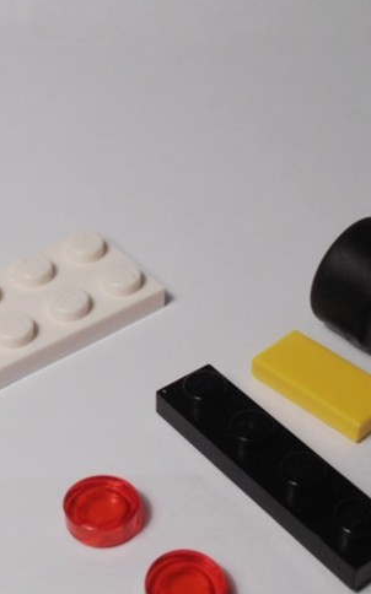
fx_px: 1182
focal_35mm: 73
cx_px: 197
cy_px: 361
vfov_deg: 28.2
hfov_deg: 17.8
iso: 80
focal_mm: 6.61
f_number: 3.9
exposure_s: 1/100
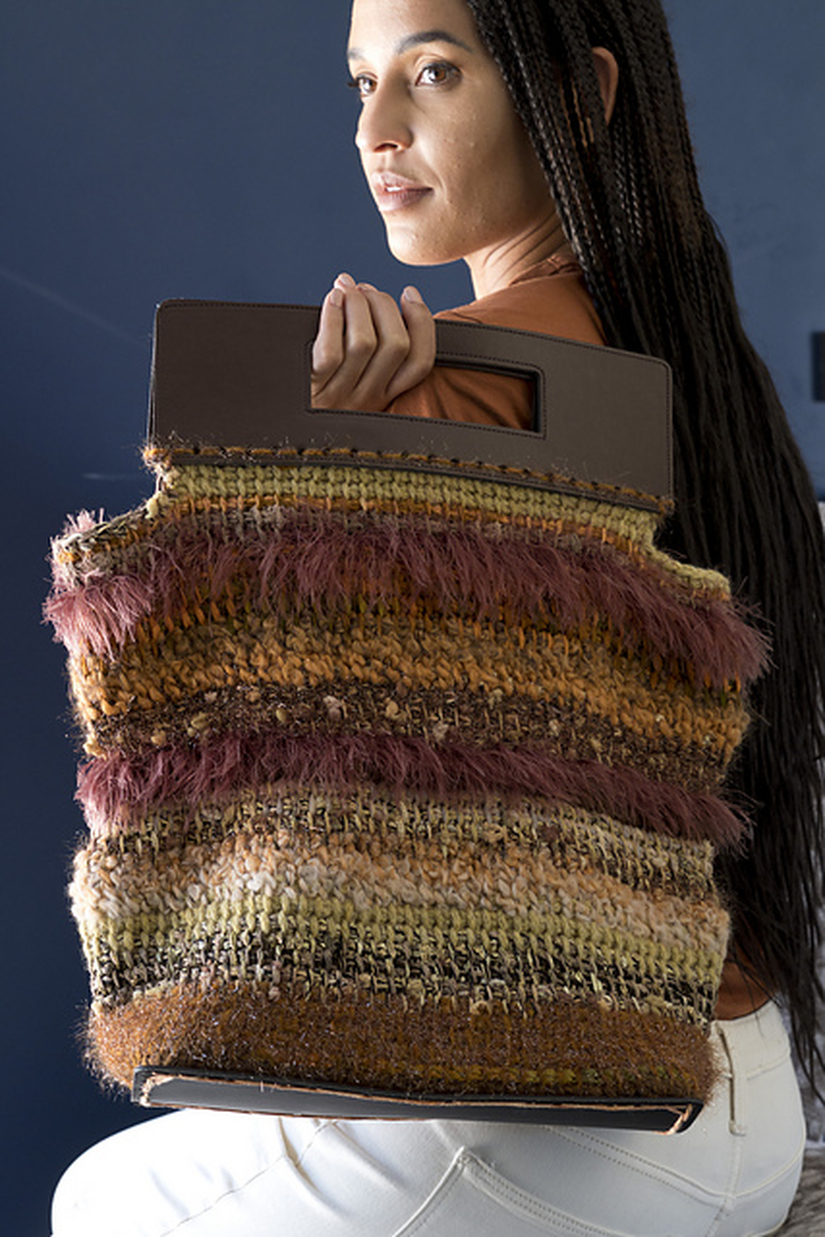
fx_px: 2886
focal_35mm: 84
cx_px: 412
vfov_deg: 24.2
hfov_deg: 16.3
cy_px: 618
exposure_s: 1/125
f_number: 5.6
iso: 1250
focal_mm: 56
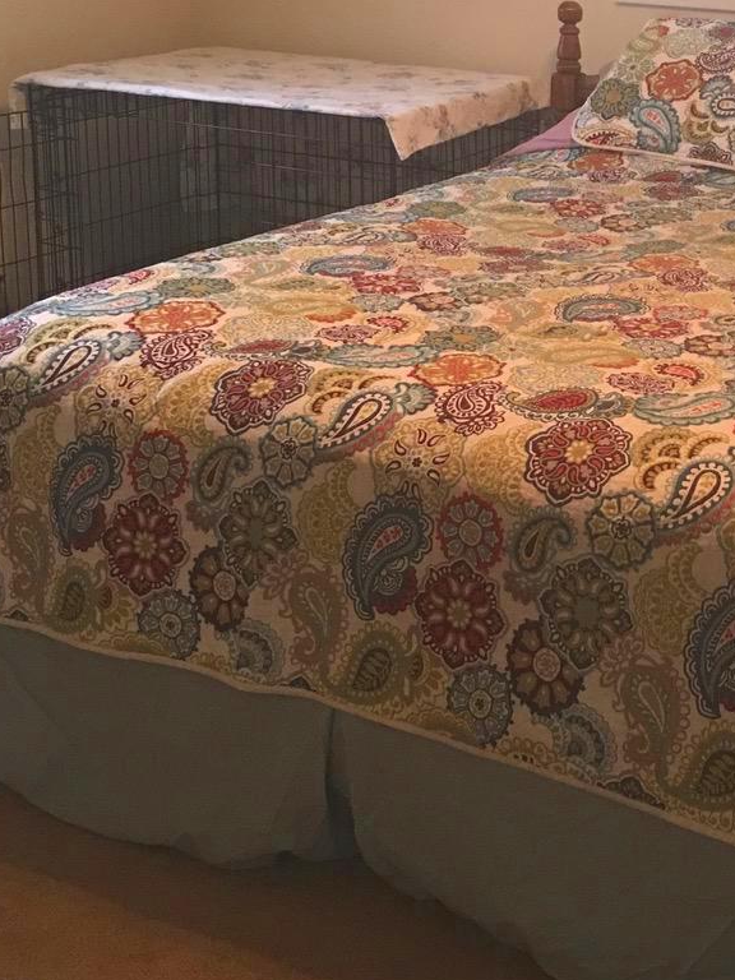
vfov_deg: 32.1
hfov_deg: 24.4
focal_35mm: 58
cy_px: 161
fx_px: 1642
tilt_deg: -9.8
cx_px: 680
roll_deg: -2.5
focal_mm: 4.15
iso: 80
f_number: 2.2
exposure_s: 1/15
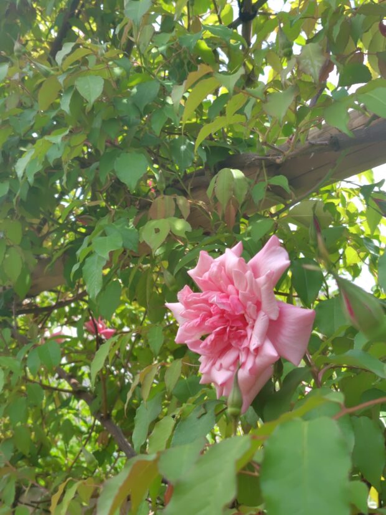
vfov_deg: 73.9
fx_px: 342
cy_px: 258
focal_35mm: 23
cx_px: 193
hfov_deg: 58.9
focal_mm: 5.6
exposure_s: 1/448
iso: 50
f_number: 1.9
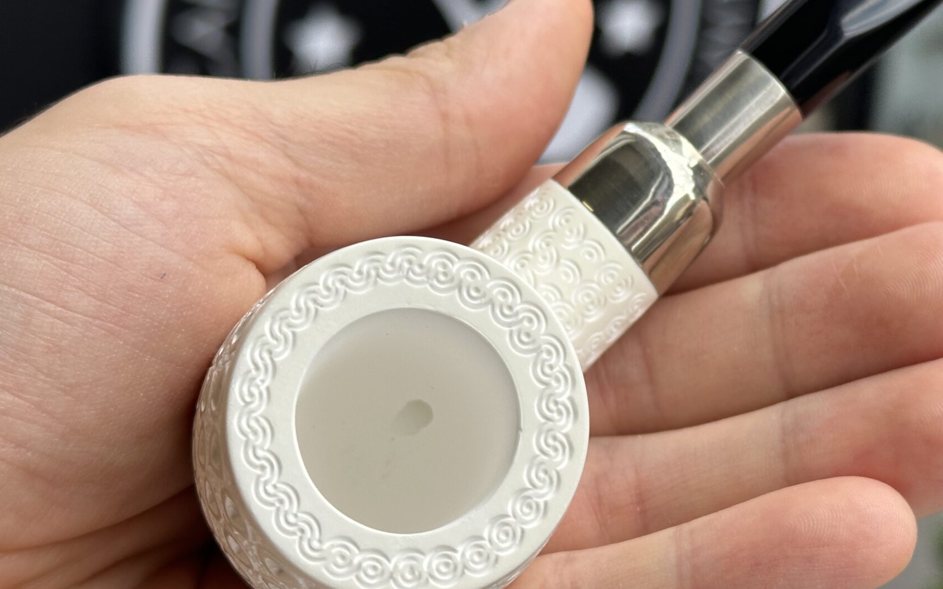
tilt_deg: -23.0
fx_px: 1979
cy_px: 199
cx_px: 667
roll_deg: -4.7
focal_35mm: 77
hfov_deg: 26.6
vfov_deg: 16.9
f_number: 1.78
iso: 64
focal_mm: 6.86
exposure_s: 1/953
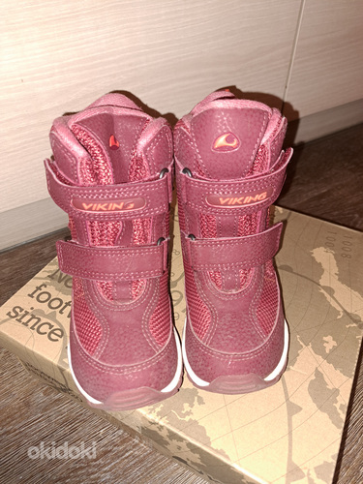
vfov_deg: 71.6
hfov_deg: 56.8
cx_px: 182
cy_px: 242
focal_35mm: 24
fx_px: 336
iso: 160
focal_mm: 5.23
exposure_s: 1/50
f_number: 1.8
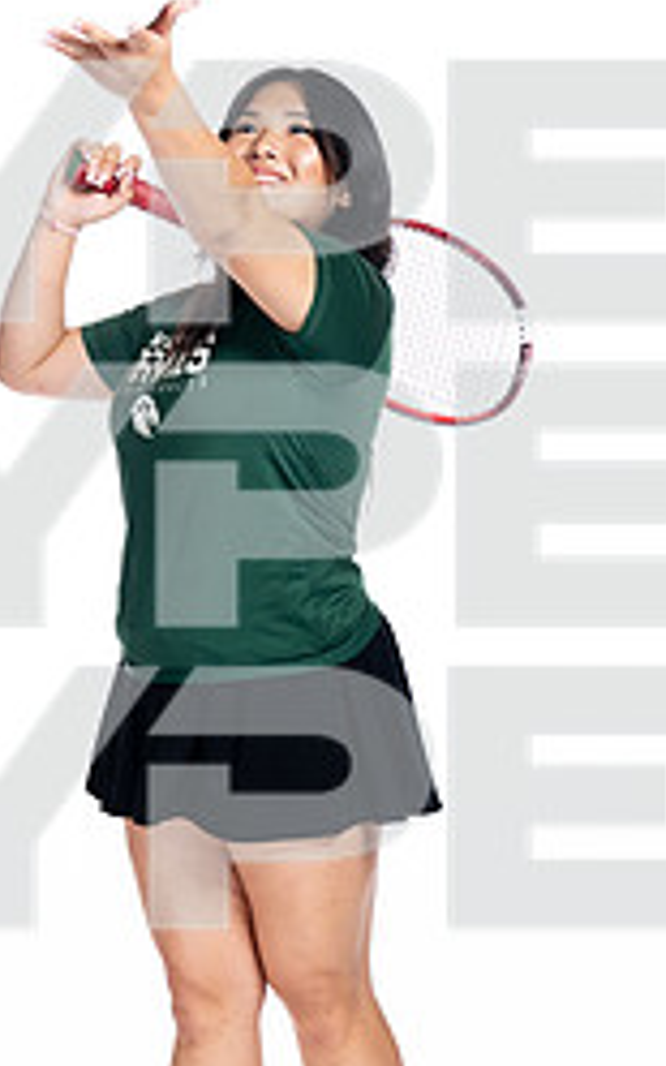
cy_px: 499
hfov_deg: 11.7
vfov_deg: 18.8
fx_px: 3224
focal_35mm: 111
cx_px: 107
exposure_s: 1/250
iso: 400
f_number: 5.6
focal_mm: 60
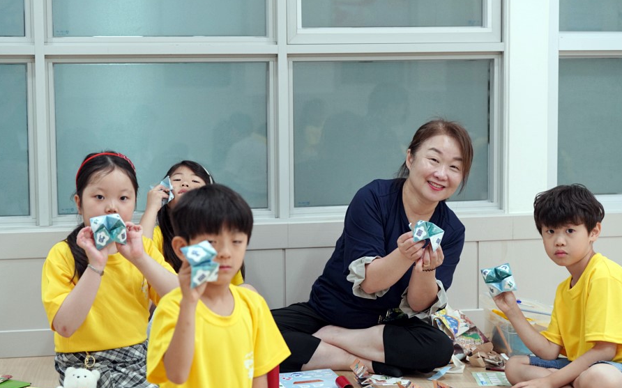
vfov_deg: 18.1
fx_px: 1220
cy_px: 201
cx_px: 310
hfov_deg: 28.6
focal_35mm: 72
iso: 2000
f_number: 4
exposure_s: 1/160
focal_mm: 70
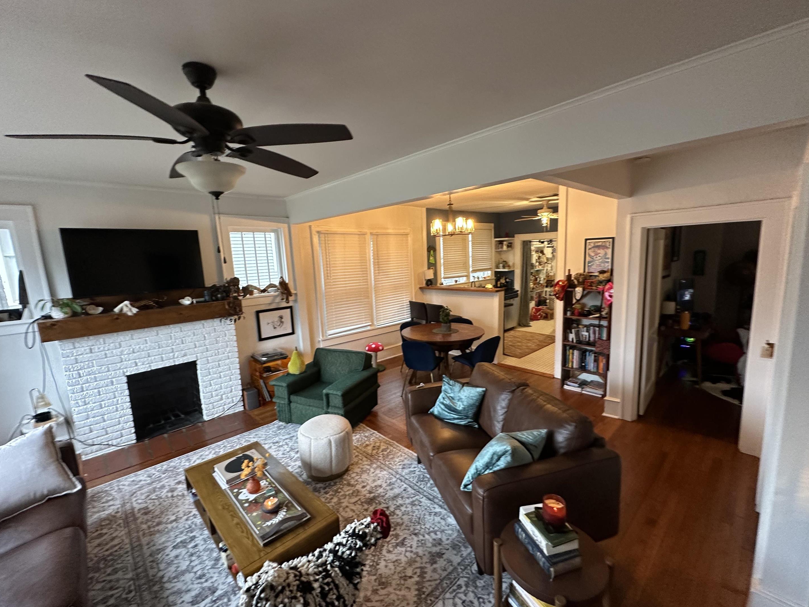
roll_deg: +2.7
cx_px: 399
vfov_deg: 81.7
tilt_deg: -7.3
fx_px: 351
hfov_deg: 98.2
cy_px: 310
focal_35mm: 15
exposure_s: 1/60
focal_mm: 2.22
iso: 250
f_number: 2.2
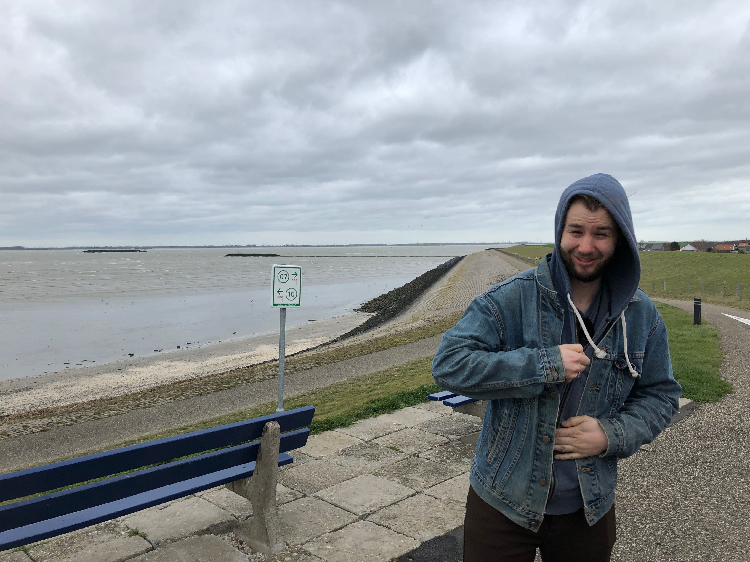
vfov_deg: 49.7
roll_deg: +0.3
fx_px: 607
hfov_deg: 63.4
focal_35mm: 28
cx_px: 375
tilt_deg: -3.4
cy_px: 281
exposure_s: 1/578
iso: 20
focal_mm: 4
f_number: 1.8
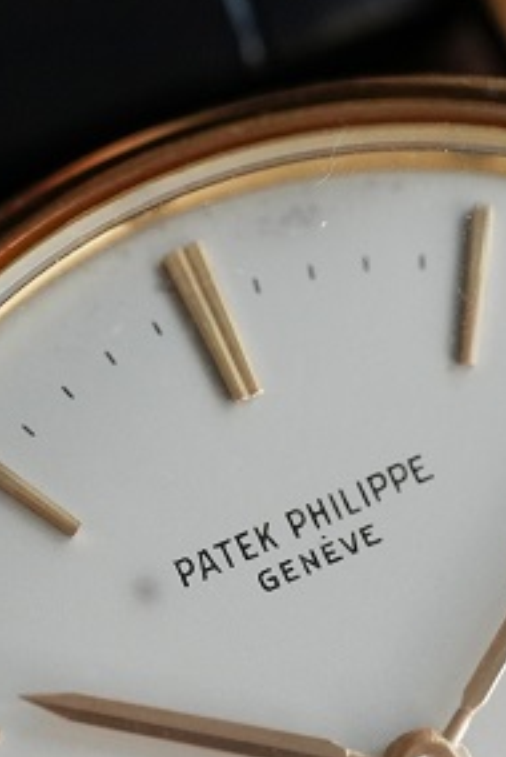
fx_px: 5447
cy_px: 830
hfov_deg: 5.3
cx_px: 269
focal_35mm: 259
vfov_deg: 7.9
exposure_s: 1/250
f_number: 4
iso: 2500
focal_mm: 105
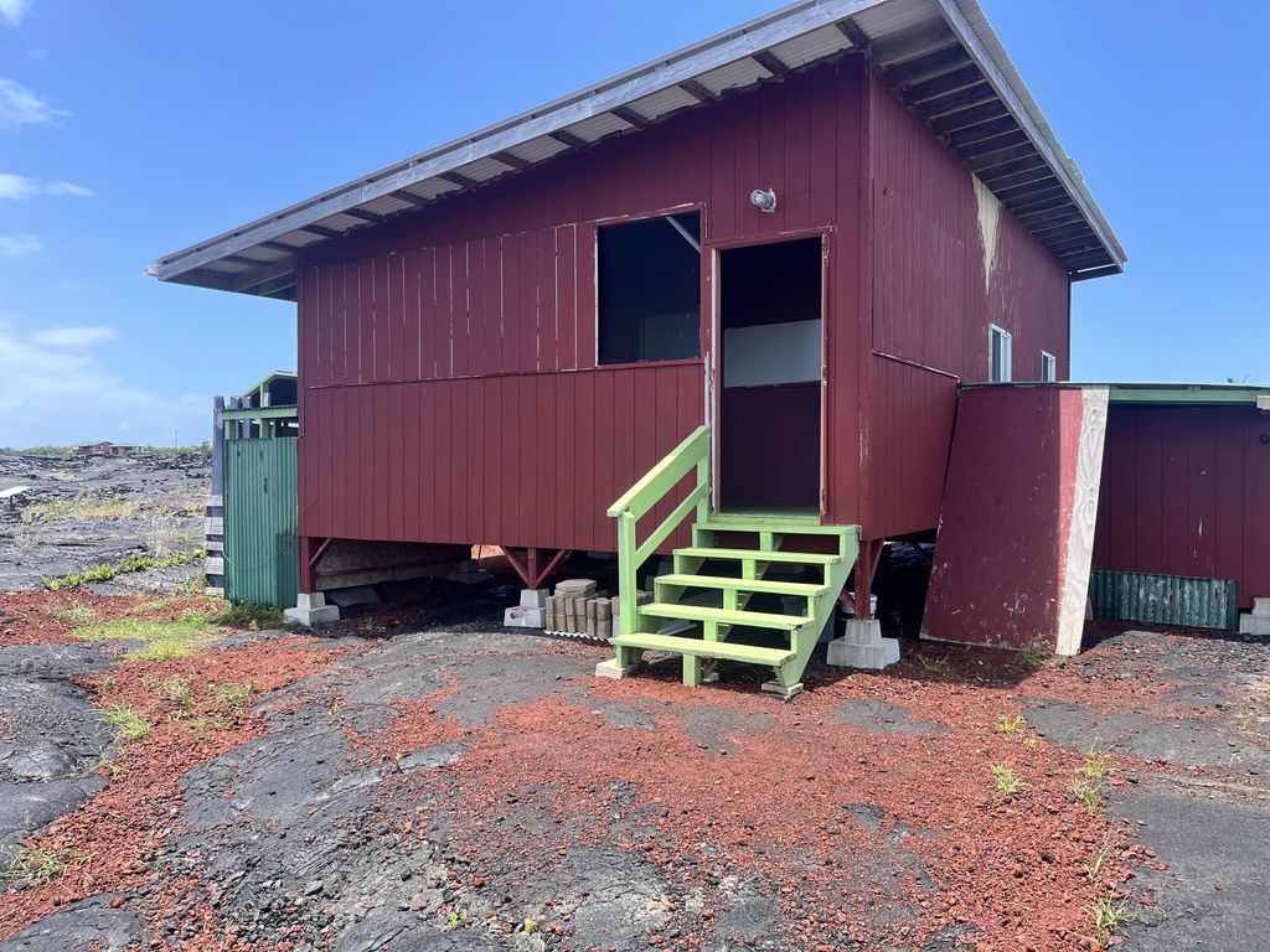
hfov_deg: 67.3
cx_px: 635
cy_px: 476
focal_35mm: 26
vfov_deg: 53.1
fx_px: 954
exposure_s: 1/1225
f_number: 1.6
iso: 50
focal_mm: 5.1
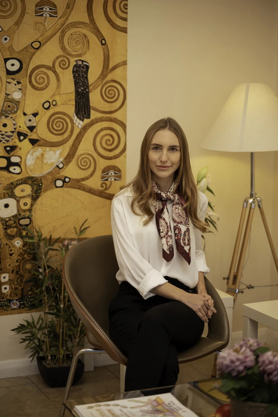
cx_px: 139
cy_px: 208
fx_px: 868
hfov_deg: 18.2
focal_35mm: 75
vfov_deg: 27.0
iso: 250
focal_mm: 75
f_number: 2.8
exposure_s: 1/400
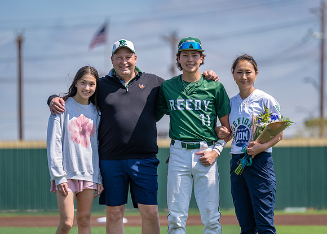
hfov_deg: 9.1
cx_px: 177
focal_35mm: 221
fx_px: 2053
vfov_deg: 6.5
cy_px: 107
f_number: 2.8
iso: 100
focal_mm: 191
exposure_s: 1/1600
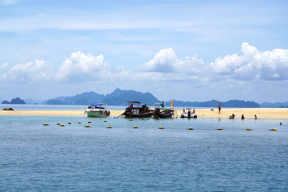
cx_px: 144
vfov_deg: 17.7
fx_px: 616
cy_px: 96
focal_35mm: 77
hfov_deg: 26.3
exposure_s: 1/400
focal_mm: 77
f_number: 10
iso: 100
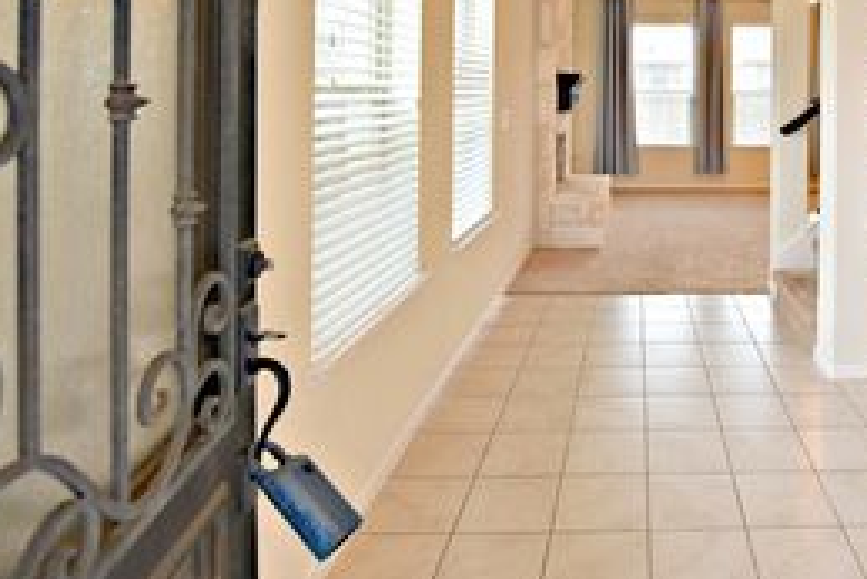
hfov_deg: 63.2
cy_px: 90
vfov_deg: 44.8
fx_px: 651
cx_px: 656
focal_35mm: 27
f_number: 4
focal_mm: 14
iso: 800
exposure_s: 1/60
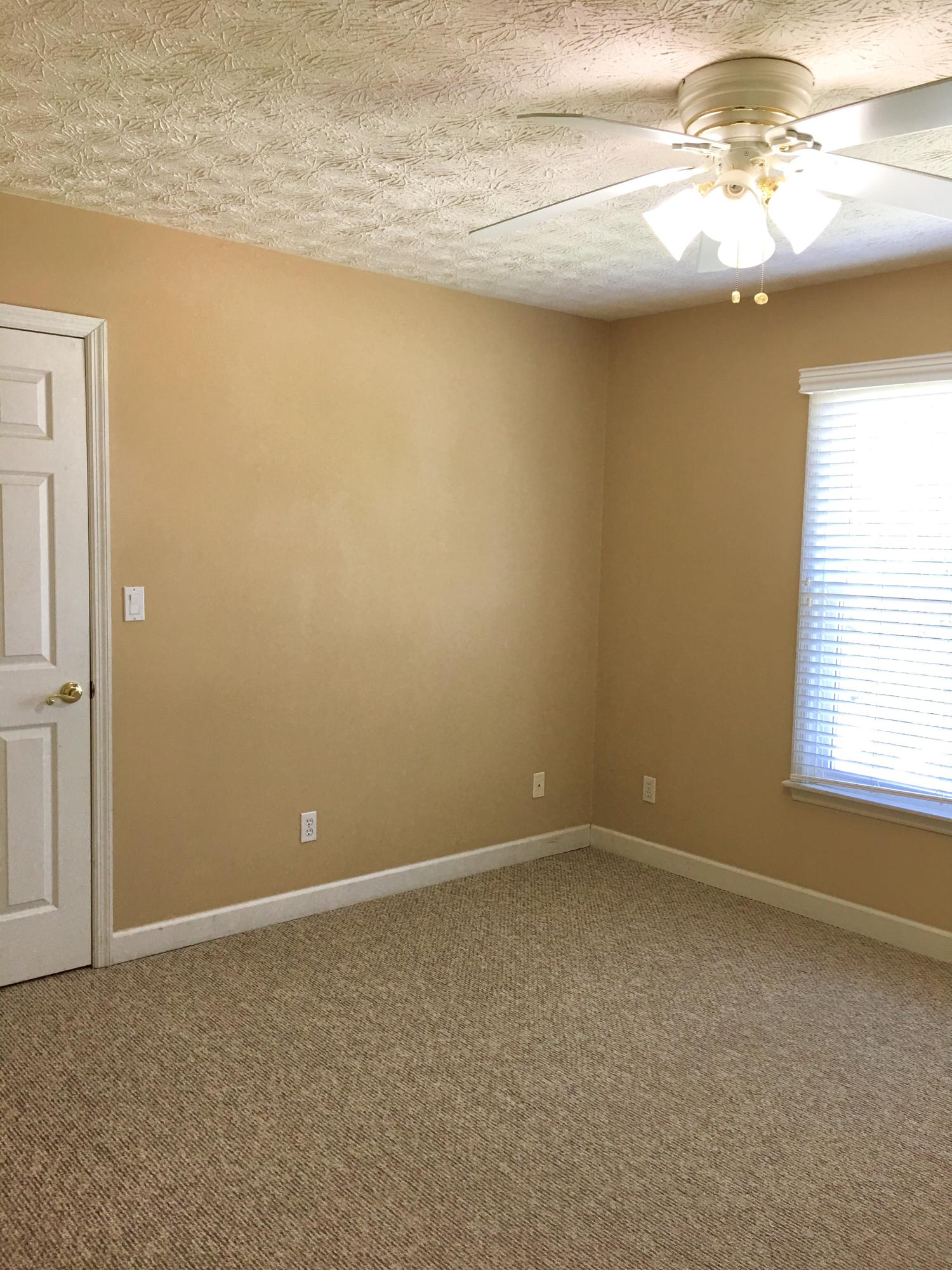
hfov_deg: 48.2
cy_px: 635
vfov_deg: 61.7
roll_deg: -1.3
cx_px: 476
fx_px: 1063
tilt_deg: -3.7
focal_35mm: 29
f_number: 2.2
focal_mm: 4.15
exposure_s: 1/30
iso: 32
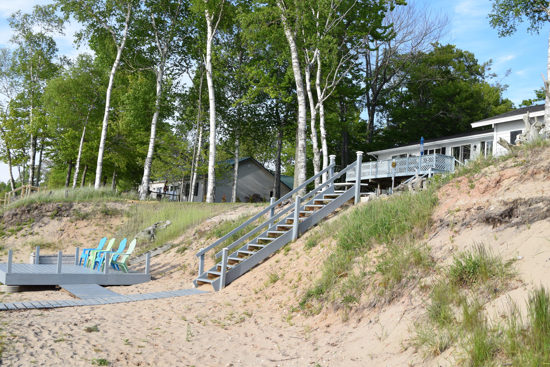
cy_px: 184
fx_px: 596
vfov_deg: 34.2
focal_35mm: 39
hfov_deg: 49.6
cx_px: 275
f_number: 9
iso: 200
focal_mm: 26
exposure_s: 1/320
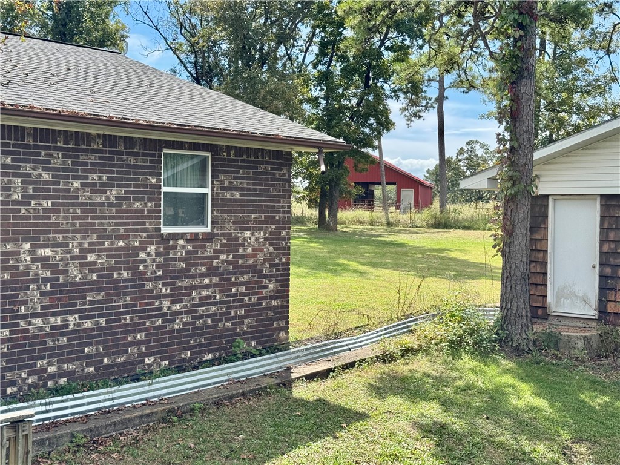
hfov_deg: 39.7
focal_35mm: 48
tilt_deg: -0.1
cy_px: 232
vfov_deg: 30.3
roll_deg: -0.5
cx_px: 310
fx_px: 860
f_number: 1.78
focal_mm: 6.76
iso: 64
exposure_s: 1/2252
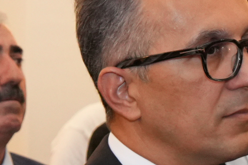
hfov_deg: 7.4
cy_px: 321
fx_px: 1901
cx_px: -12
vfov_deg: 4.9
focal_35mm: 276
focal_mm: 26
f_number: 4
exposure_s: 1/160
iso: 2000
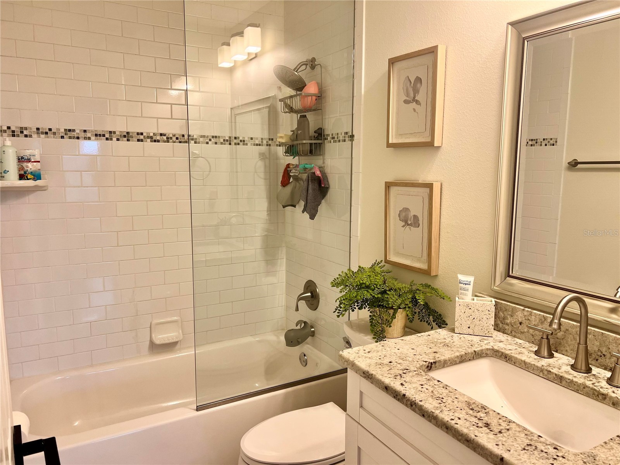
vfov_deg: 53.1
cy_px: 232
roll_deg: +0.0
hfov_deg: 67.3
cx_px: 310
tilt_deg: -8.6
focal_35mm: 26
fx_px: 466
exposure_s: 1/60
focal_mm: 5.7
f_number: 1.5
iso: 80
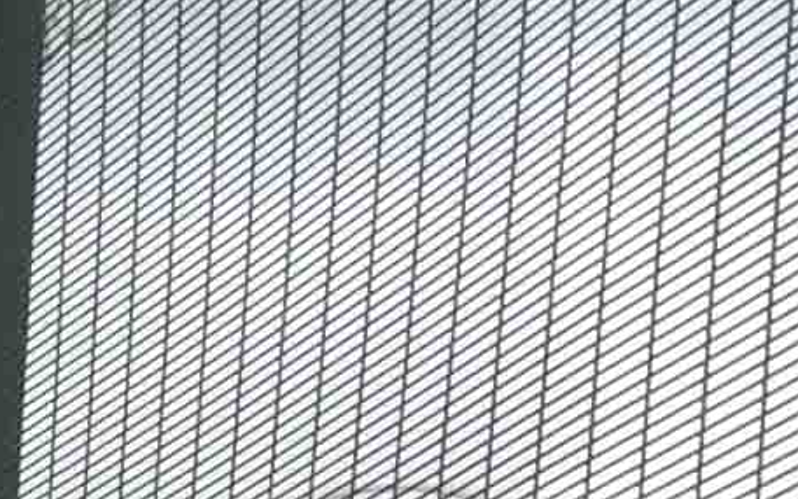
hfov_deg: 9.3
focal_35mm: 220
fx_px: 4785
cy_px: 1943
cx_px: -304
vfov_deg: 5.3
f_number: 2.2
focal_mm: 4.15
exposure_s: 1/549
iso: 32
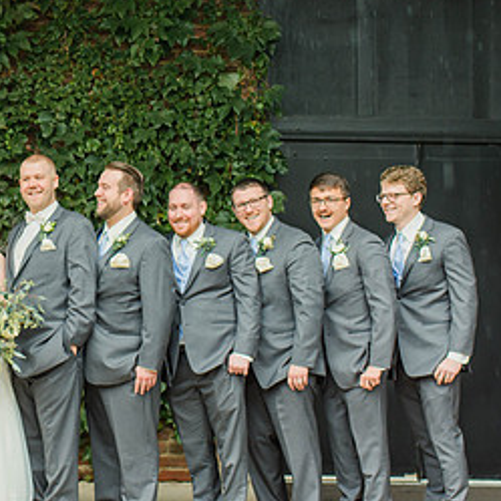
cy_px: 182
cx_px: -4
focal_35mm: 104
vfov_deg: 16.7
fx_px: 1703
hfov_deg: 16.4
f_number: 2.2
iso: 160
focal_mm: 35
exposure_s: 1/250
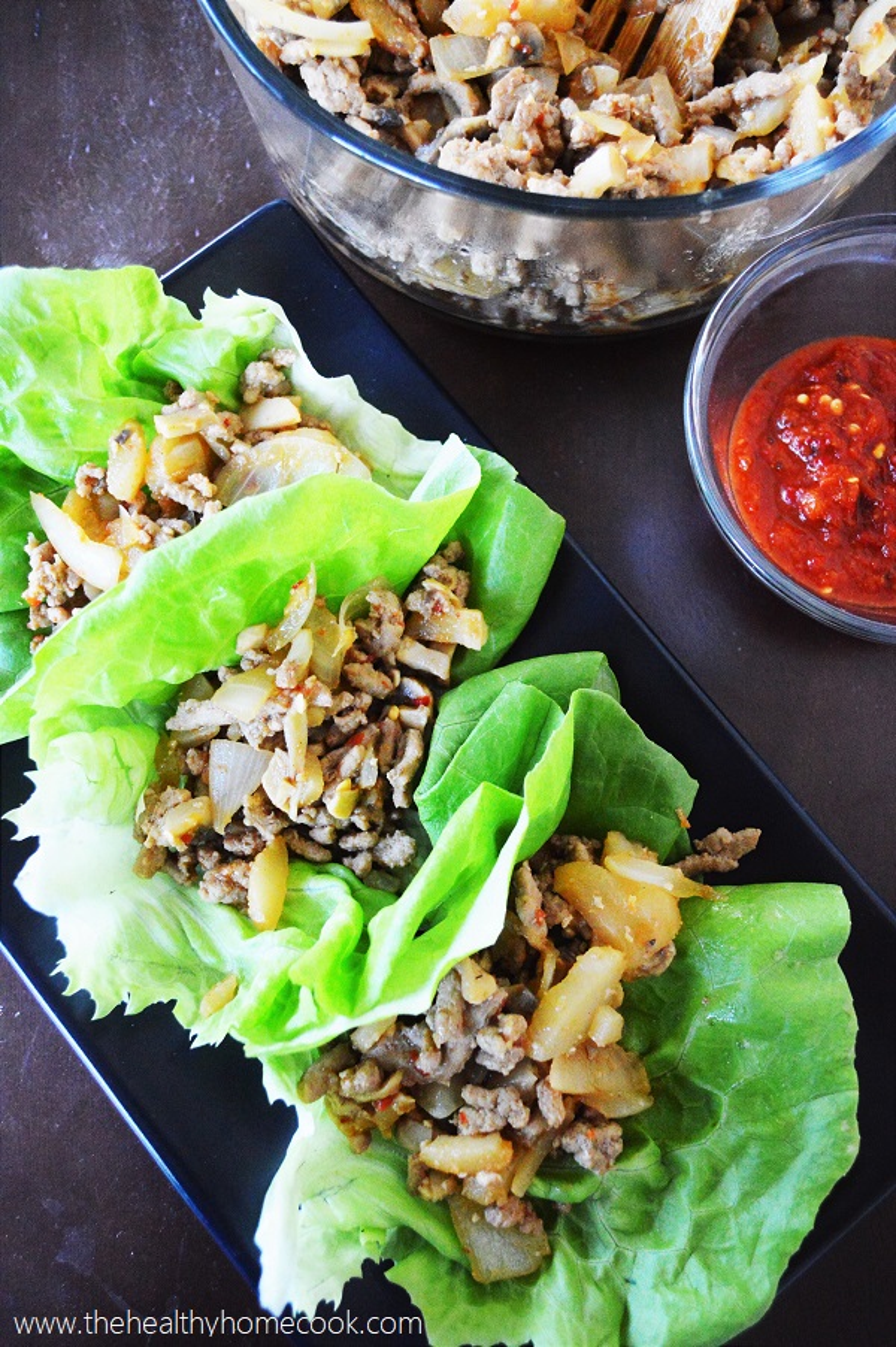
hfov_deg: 36.8
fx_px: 1346
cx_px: 448
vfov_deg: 53.2
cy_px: 674
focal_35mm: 36
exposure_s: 1/250
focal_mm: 24
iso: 3200
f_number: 4
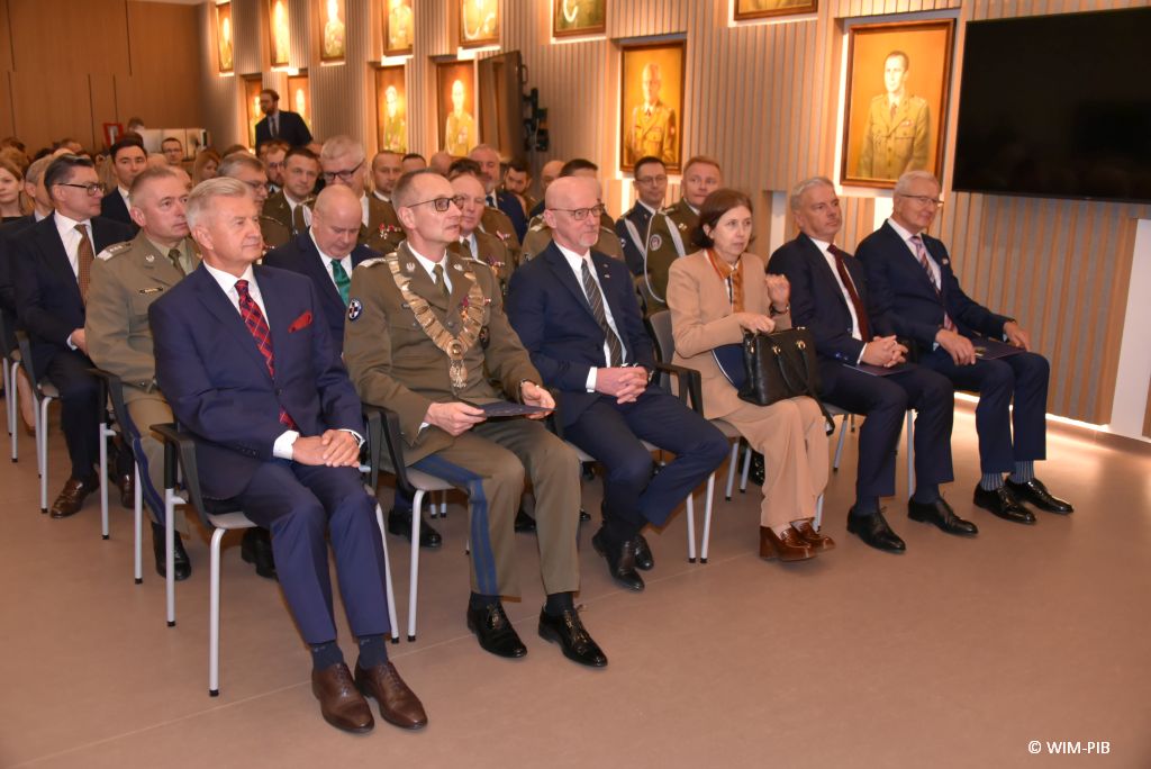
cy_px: 384
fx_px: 1088
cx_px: 576
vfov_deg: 38.9
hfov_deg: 55.8
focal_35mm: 34
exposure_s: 1/60
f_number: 3.8
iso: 3200
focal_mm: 34
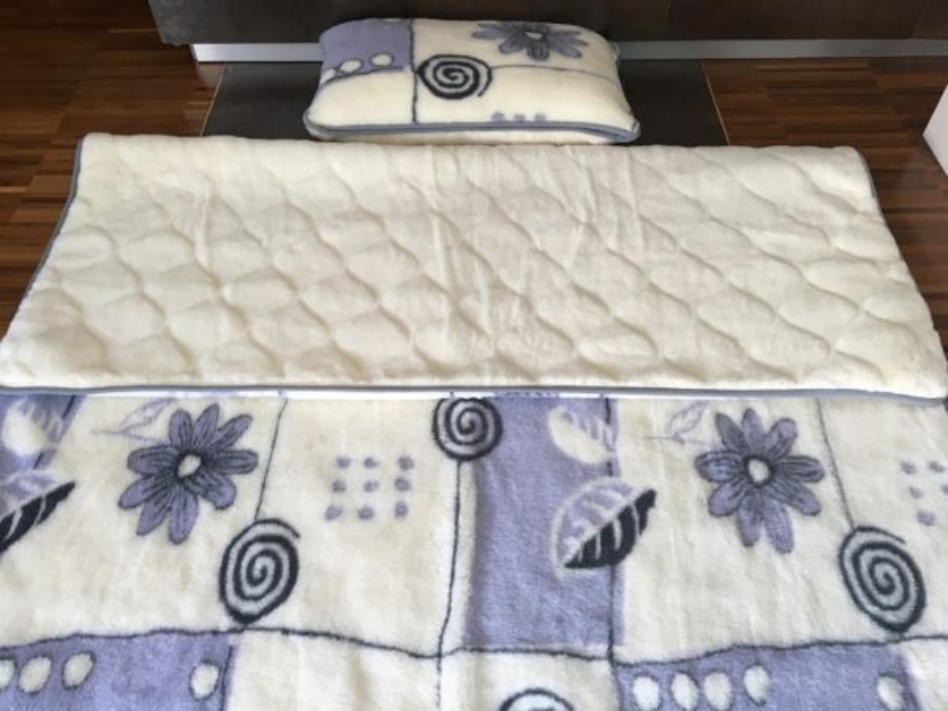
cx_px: 474
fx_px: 794
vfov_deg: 48.2
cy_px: 356
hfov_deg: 61.7
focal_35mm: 29
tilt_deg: -51.1
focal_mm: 4.15
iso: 80
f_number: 2.2
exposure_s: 1/33
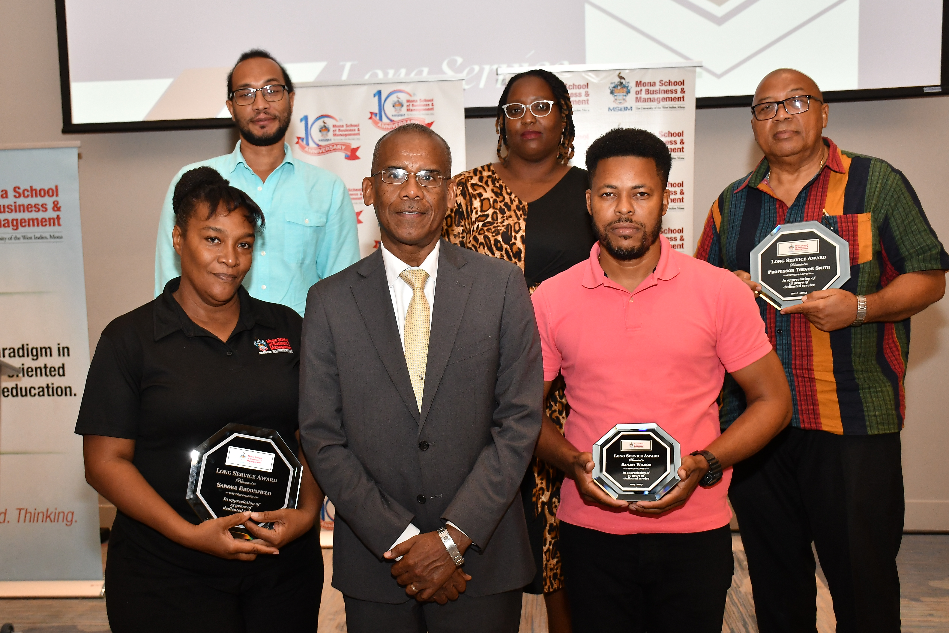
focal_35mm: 45
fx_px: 1174
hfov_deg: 44.0
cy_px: 321
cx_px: 430
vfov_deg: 30.2
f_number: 5.6
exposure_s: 1/100
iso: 1000
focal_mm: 27
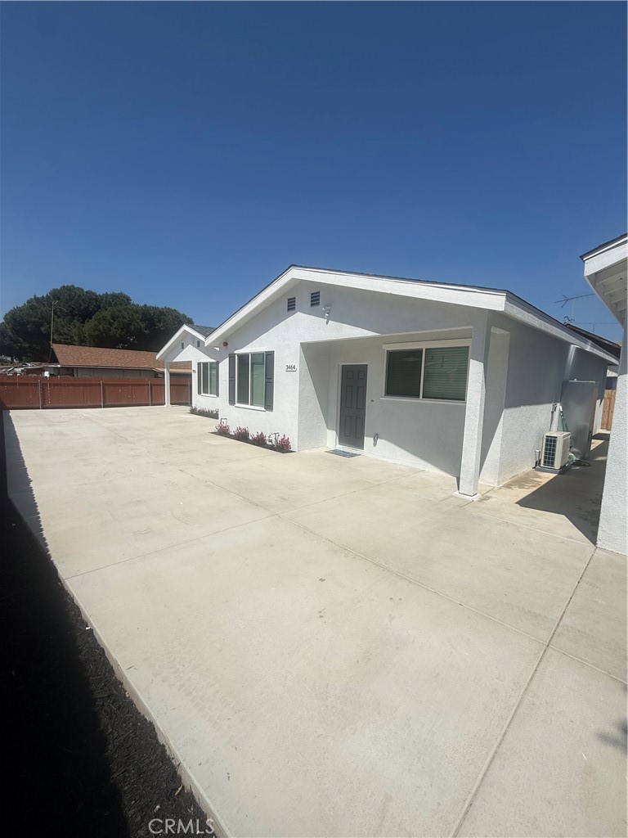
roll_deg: -2.0
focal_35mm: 14
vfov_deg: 102.1
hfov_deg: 85.7
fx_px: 339
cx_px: 314
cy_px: 419
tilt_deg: -5.2
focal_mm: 2.22
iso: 50
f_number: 2.2
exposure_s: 1/6173
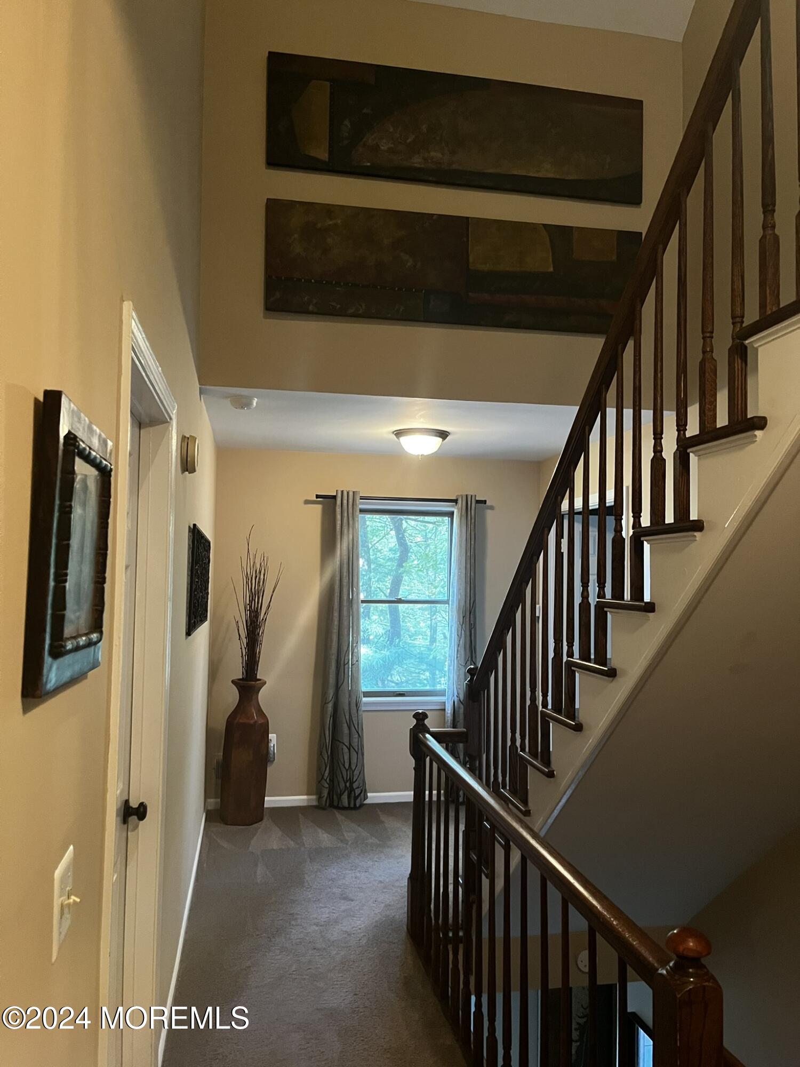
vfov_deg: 67.3
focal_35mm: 26
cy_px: 534
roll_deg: +0.1
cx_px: 400
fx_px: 801
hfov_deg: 53.1
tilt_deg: +2.2
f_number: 1.6
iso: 500
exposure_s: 1/40
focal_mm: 5.1
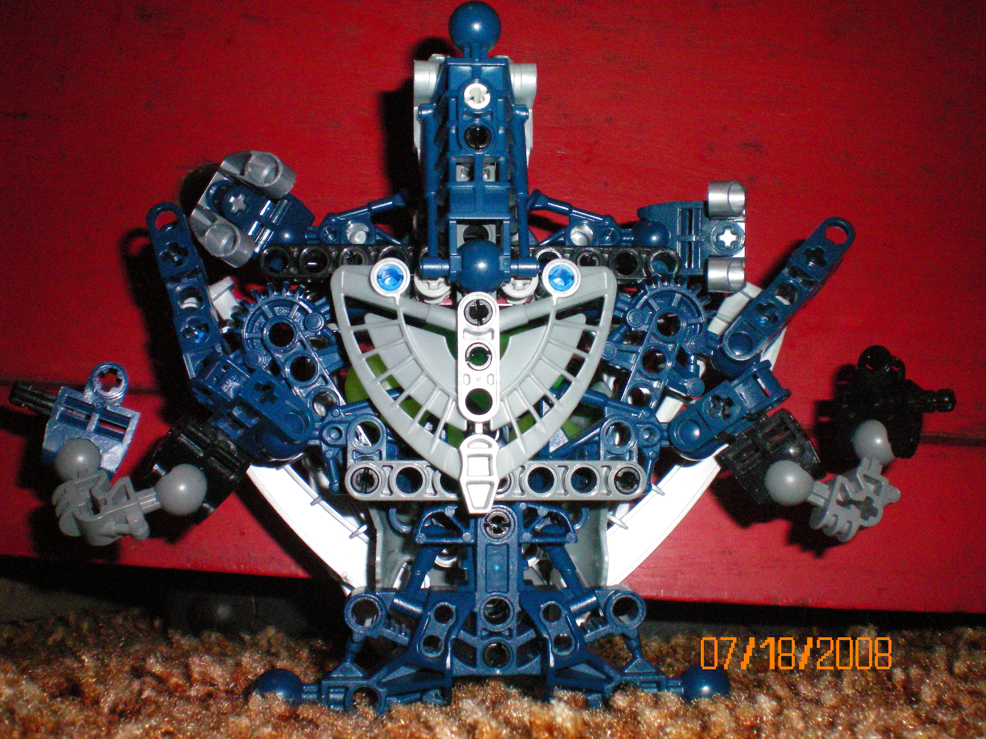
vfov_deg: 37.7
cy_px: 370
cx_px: 493
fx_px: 1082
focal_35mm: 38
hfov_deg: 49.0
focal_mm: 6.3
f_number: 4.6
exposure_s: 1/60
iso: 400
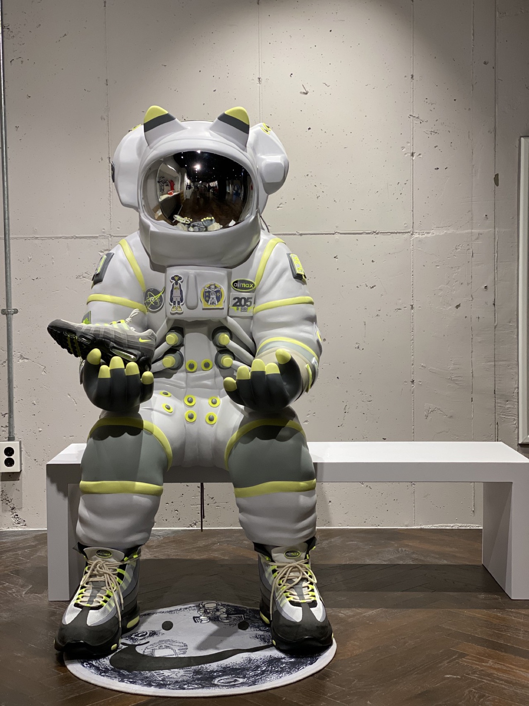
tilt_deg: -2.9
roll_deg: +0.6
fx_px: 1060
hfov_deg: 28.0
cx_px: 264
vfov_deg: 36.8
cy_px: 353
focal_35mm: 52
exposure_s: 1/120
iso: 125
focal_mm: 6
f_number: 2
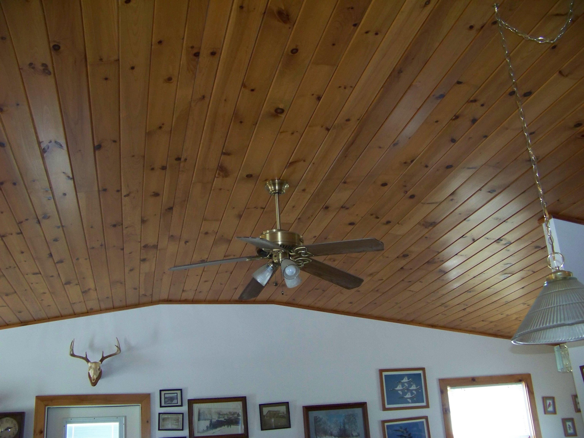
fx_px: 607
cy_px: 219
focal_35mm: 36
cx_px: 292
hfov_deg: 51.4
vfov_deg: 39.7
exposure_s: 1/30
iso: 200
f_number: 2.8
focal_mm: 5.85
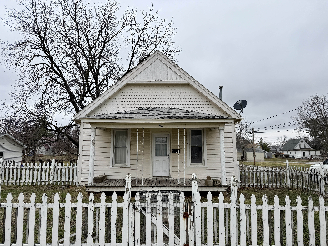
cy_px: 123
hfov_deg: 71.6
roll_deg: +0.2
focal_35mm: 24
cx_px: 164
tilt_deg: +8.5
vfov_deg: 56.8
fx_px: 227
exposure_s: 1/2525
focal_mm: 6.76
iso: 80
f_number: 1.78
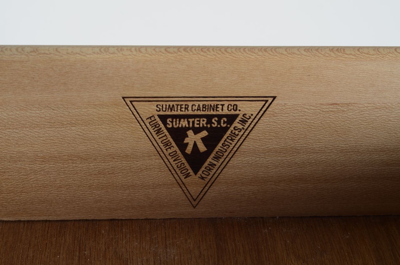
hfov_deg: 27.0
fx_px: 832
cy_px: 132
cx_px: 200
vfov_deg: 18.1
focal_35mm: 75
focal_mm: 50
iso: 100
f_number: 5.6
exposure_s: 1/125
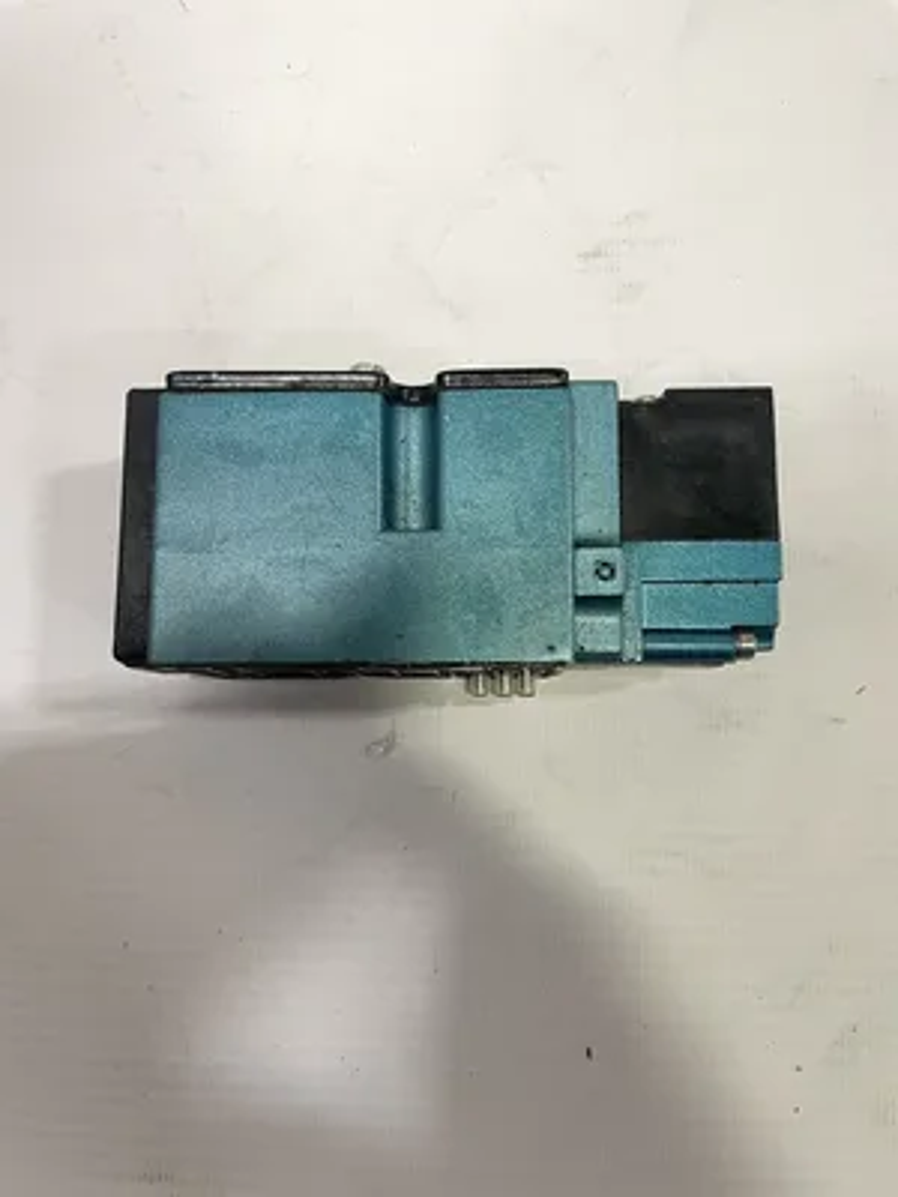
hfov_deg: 53.1
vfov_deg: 67.3
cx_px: 449
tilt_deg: -81.2
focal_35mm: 26
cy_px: 598
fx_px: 899
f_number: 1.6
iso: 200
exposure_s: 1/60
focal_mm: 4.2
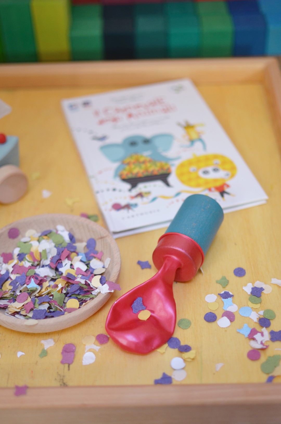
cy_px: 212
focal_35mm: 52
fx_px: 618
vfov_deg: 37.9
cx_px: 140
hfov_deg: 25.6
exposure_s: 1/100
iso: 400
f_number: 1.8
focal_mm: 35
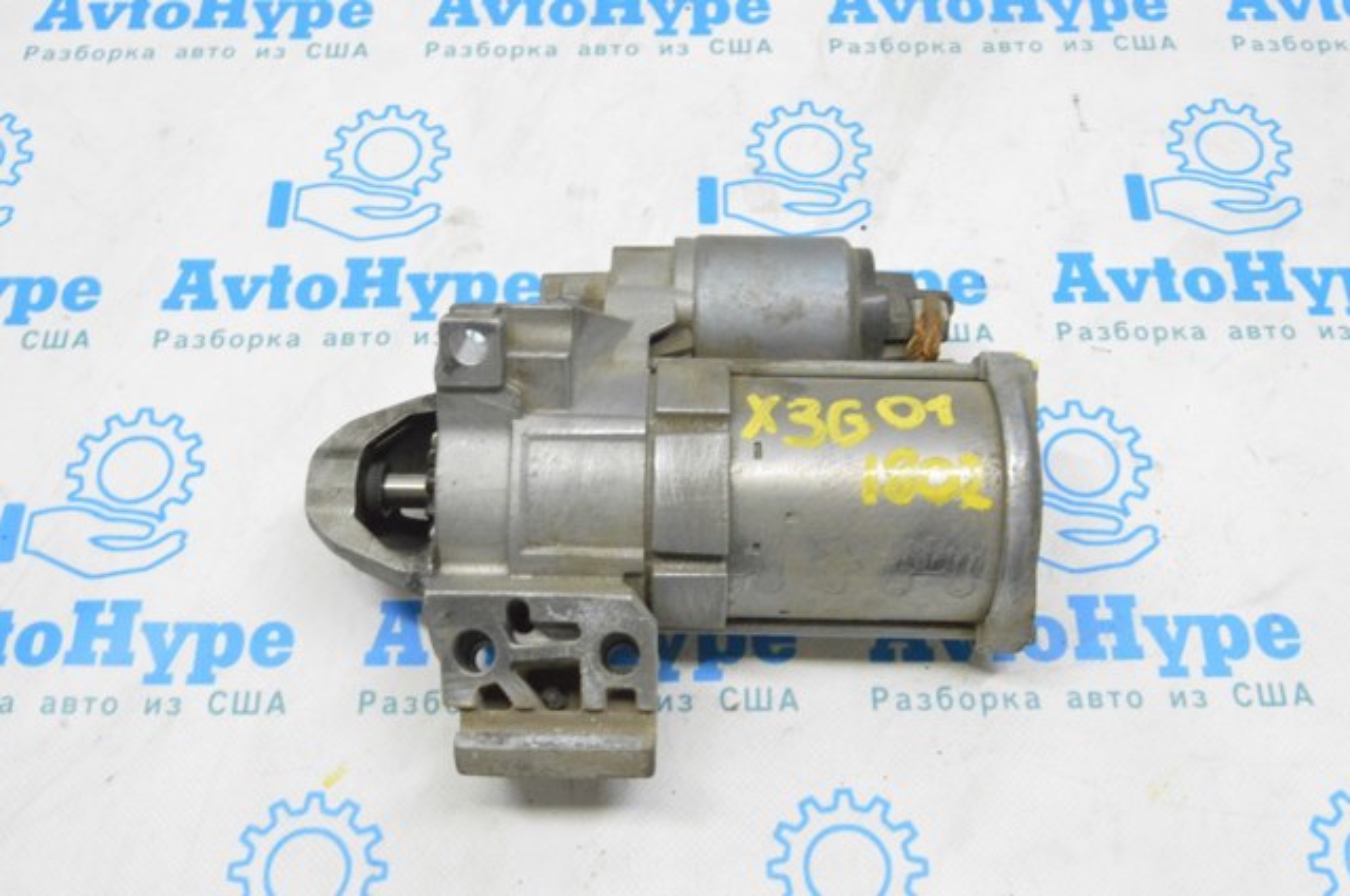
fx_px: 1461
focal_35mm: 39
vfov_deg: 34.1
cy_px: 448
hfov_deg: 49.6
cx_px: 675
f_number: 20
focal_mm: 26
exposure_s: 1/15
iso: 6400
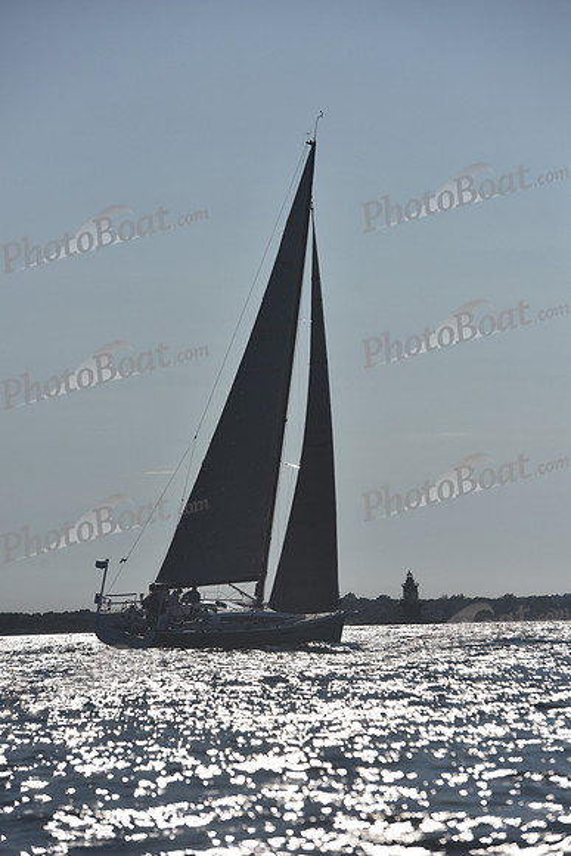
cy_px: 428
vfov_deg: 12.8
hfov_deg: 8.6
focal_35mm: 160
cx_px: 286
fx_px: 3804
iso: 250
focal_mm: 160
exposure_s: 1/3200
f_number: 7.1
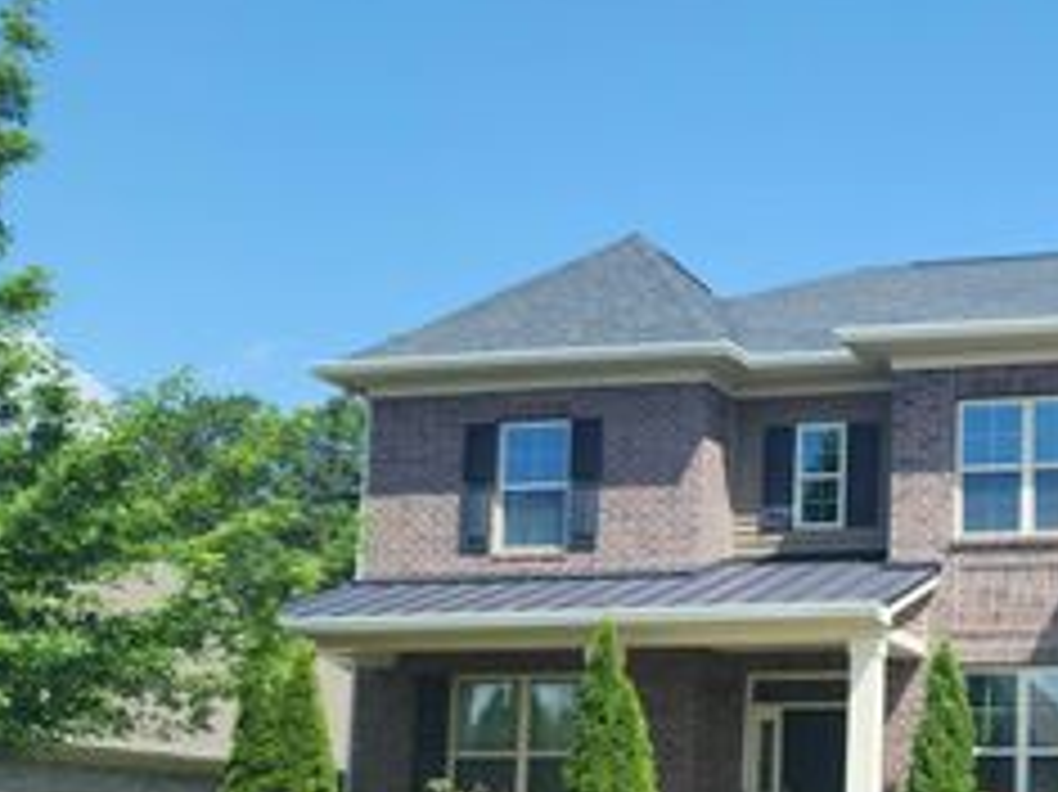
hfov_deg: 35.0
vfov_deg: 28.3
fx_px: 1497
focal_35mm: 49
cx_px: 1081
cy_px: 740
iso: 20
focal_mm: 5.4
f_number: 1.8
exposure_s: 1/880
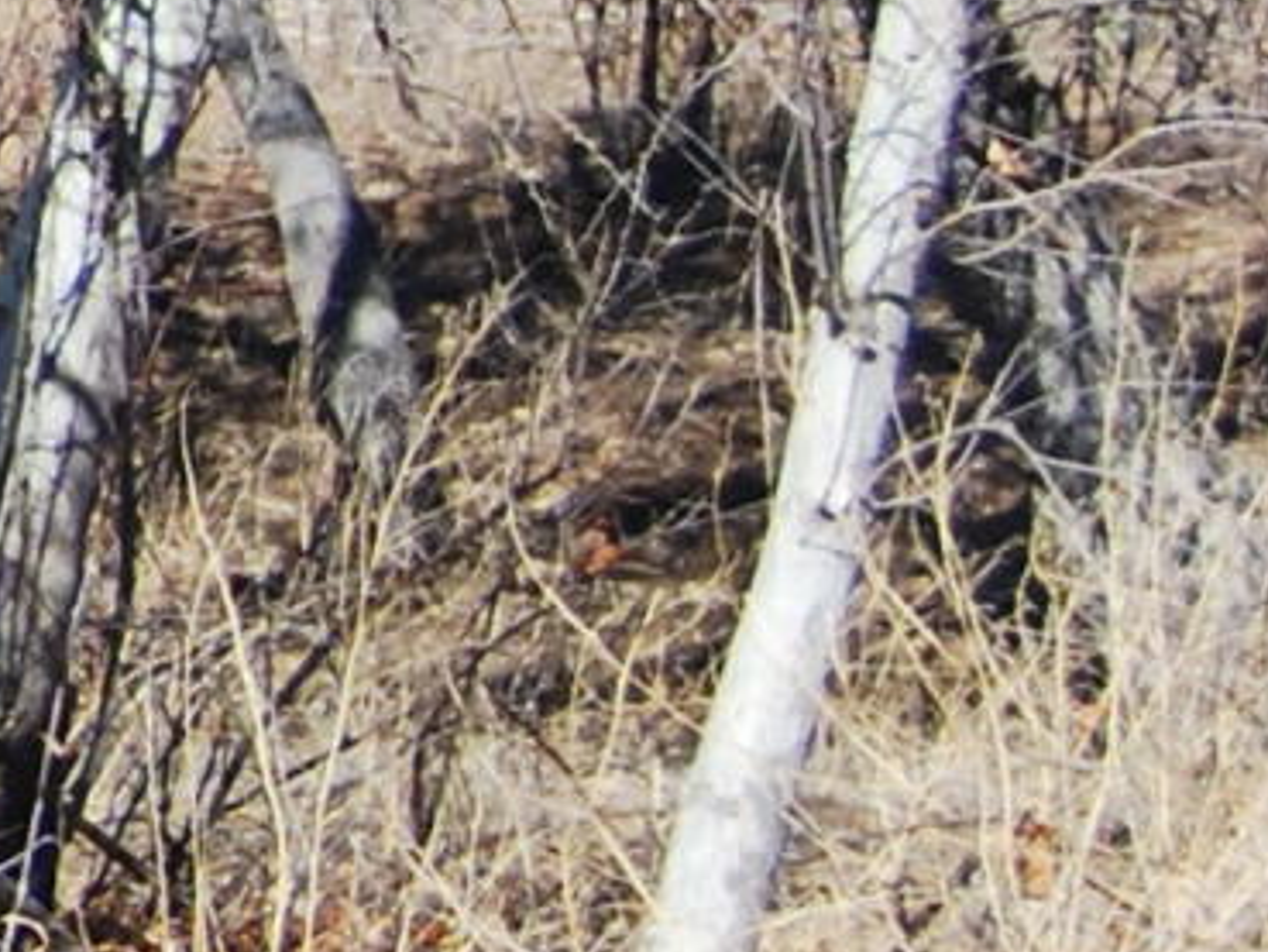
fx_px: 12898
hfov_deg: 5.1
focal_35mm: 352
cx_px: -3728
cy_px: -1333
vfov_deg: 4.1
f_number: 7.1
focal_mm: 30
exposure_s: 1/200
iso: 100
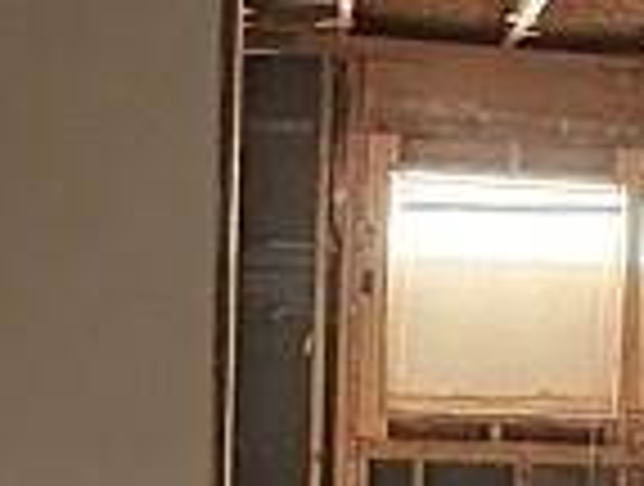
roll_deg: -2.1
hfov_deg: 19.2
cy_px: 432
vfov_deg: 14.7
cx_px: 603
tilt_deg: -4.1
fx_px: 1865
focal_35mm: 100
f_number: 2.2
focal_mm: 2.22
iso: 1000
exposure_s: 1/36
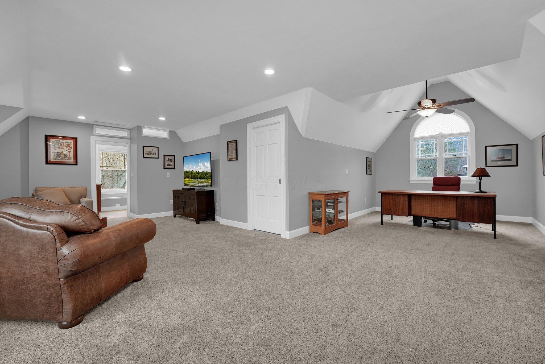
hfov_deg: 104.2
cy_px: 182
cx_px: 272
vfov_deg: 81.3
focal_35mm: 14
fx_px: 212
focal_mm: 14
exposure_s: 1/15
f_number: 7.1
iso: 640
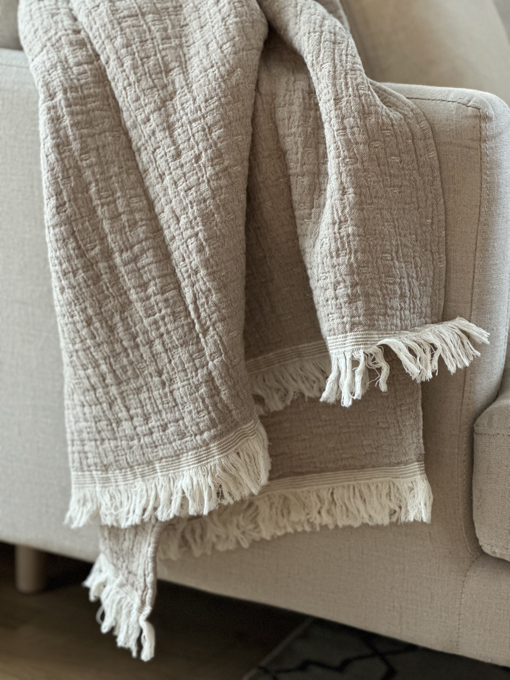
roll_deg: +0.1
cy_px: 340
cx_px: 255
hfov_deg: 19.1
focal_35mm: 77
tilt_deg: -15.4
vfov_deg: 25.3
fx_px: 1513
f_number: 2.8
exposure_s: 1/25
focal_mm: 9
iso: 400
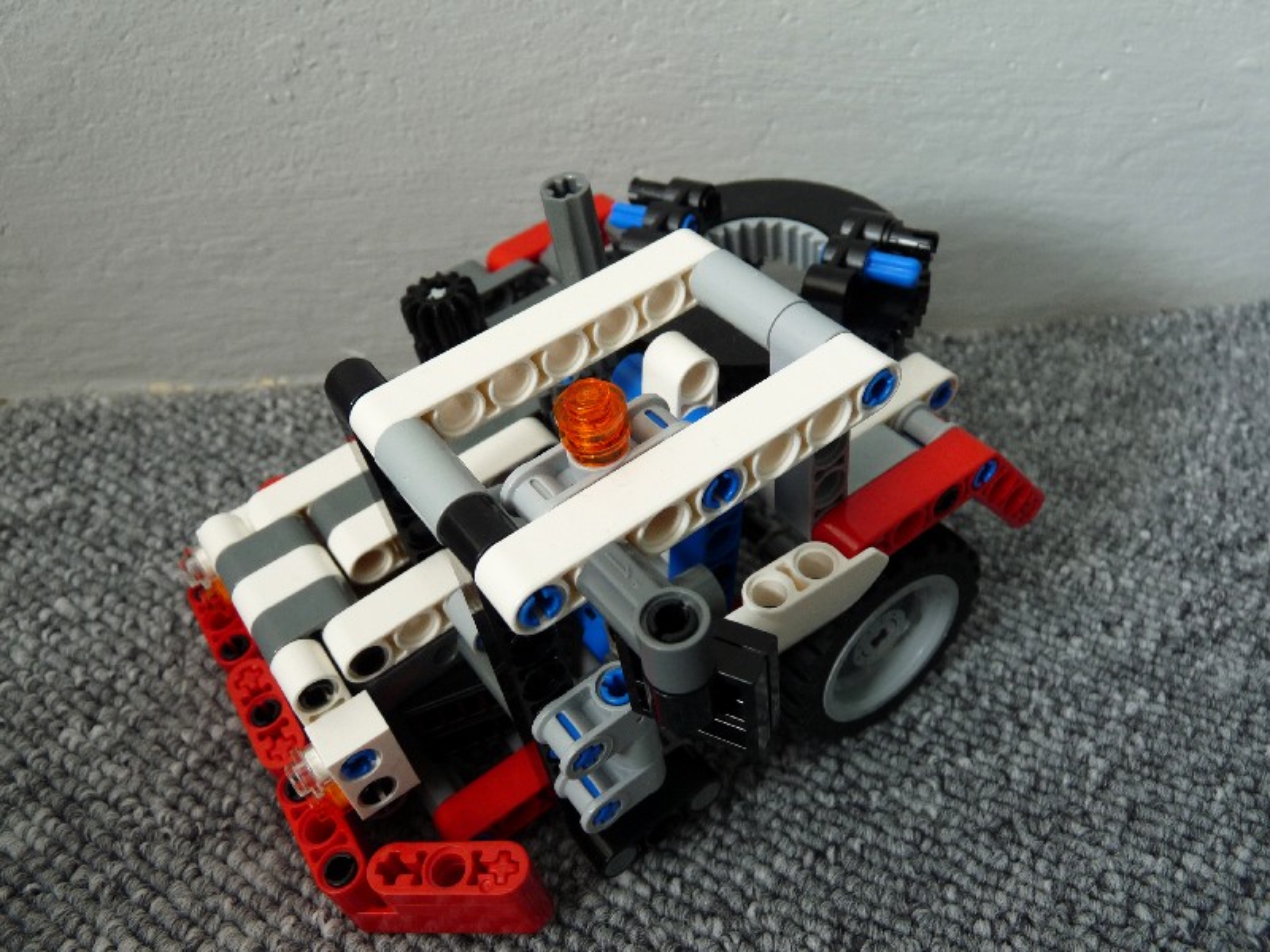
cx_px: 635
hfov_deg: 65.3
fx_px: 991
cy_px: 476
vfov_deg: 51.4
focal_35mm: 27
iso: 100
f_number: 3.2
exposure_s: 1/4
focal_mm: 4.8
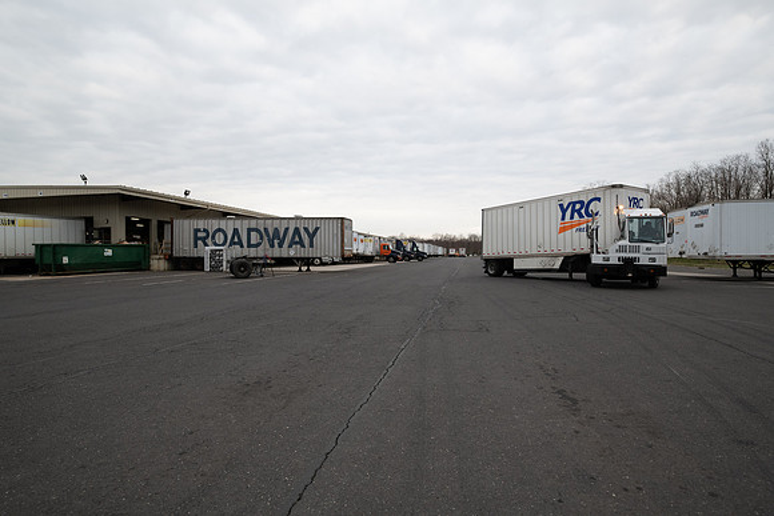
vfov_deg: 64.6
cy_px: 258
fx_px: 409
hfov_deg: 86.9
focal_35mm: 19
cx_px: 387
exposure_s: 1/320
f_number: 5.6
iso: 800
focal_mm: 19
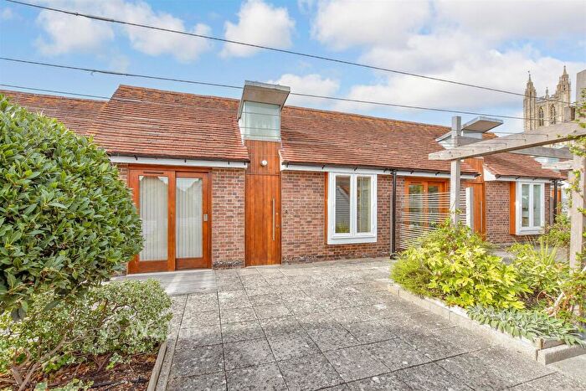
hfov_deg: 100.4
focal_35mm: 15
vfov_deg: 77.4
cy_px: 196
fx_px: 244
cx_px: 293
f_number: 8
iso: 160
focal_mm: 10
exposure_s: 1/160
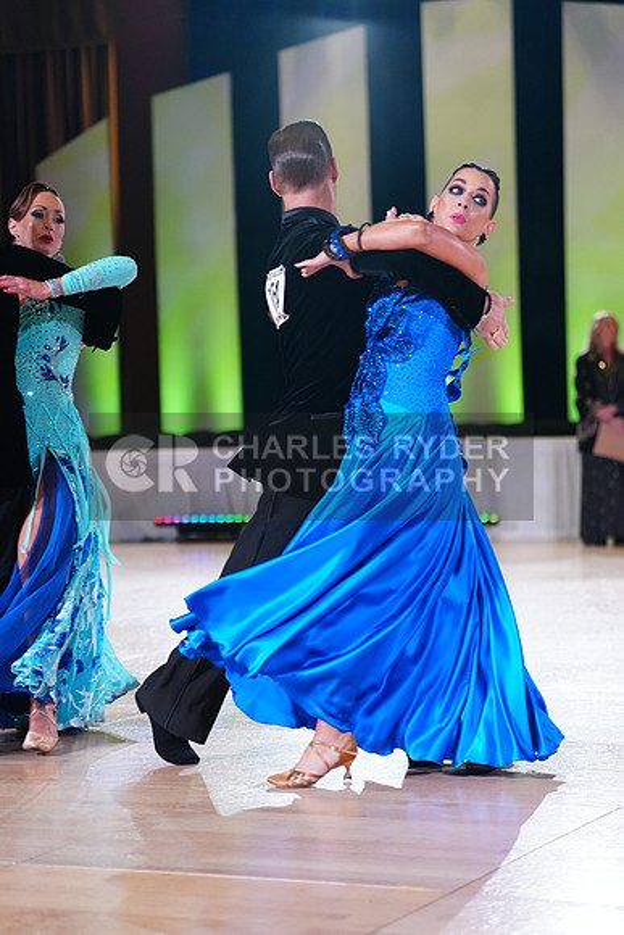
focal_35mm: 88
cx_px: 312
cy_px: 468
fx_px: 2286
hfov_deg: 15.5
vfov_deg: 23.1
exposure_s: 1/400
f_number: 2.8
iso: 2000
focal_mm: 88
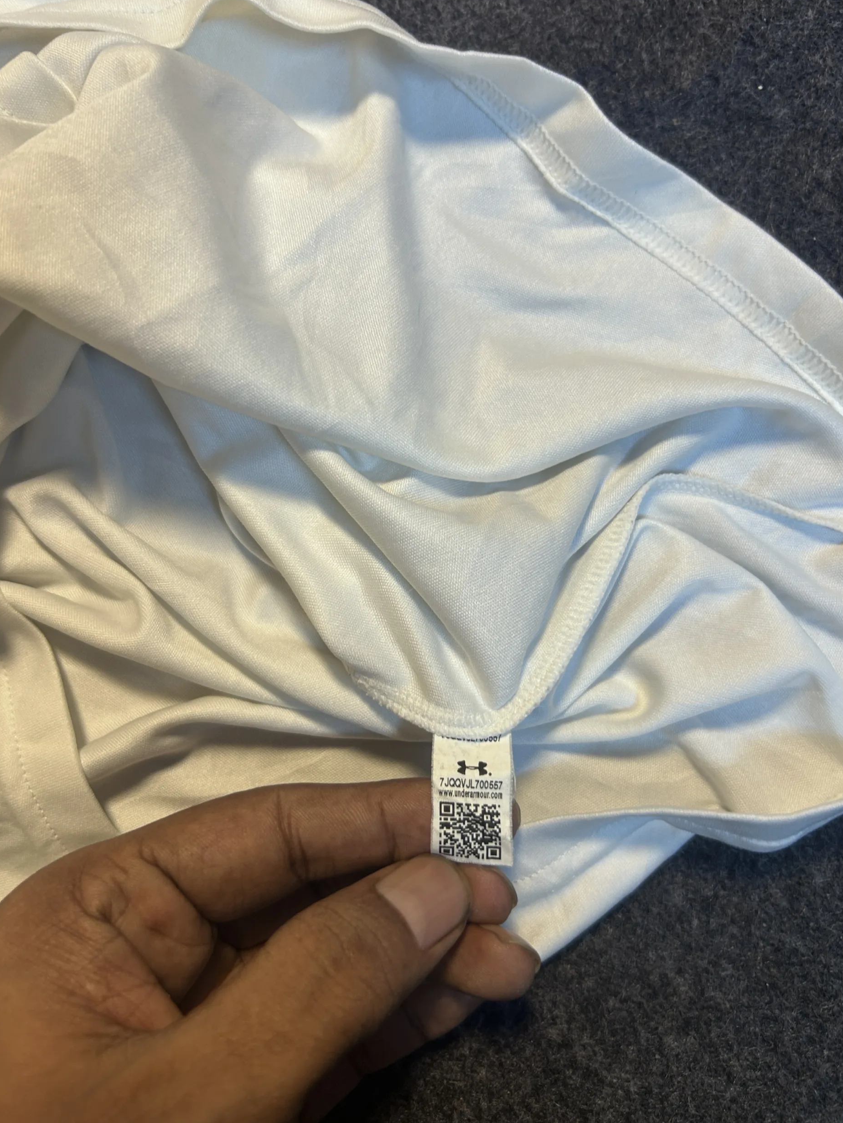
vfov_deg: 65.3
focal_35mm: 27
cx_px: 434
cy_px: 555
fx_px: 877
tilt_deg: -71.6
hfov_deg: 51.4
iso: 80
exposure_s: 1/50
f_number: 1.5
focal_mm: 5.7
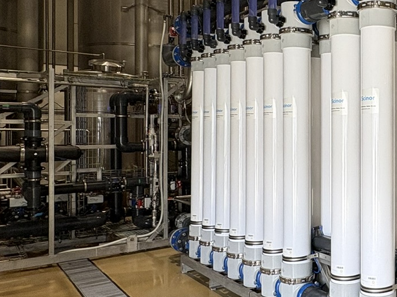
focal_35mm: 41
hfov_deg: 39.4
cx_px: 412
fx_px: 470
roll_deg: +0.8
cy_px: 133
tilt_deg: -1.2
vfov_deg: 35.1
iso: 80
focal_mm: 2.22
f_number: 2.2
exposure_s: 1/99
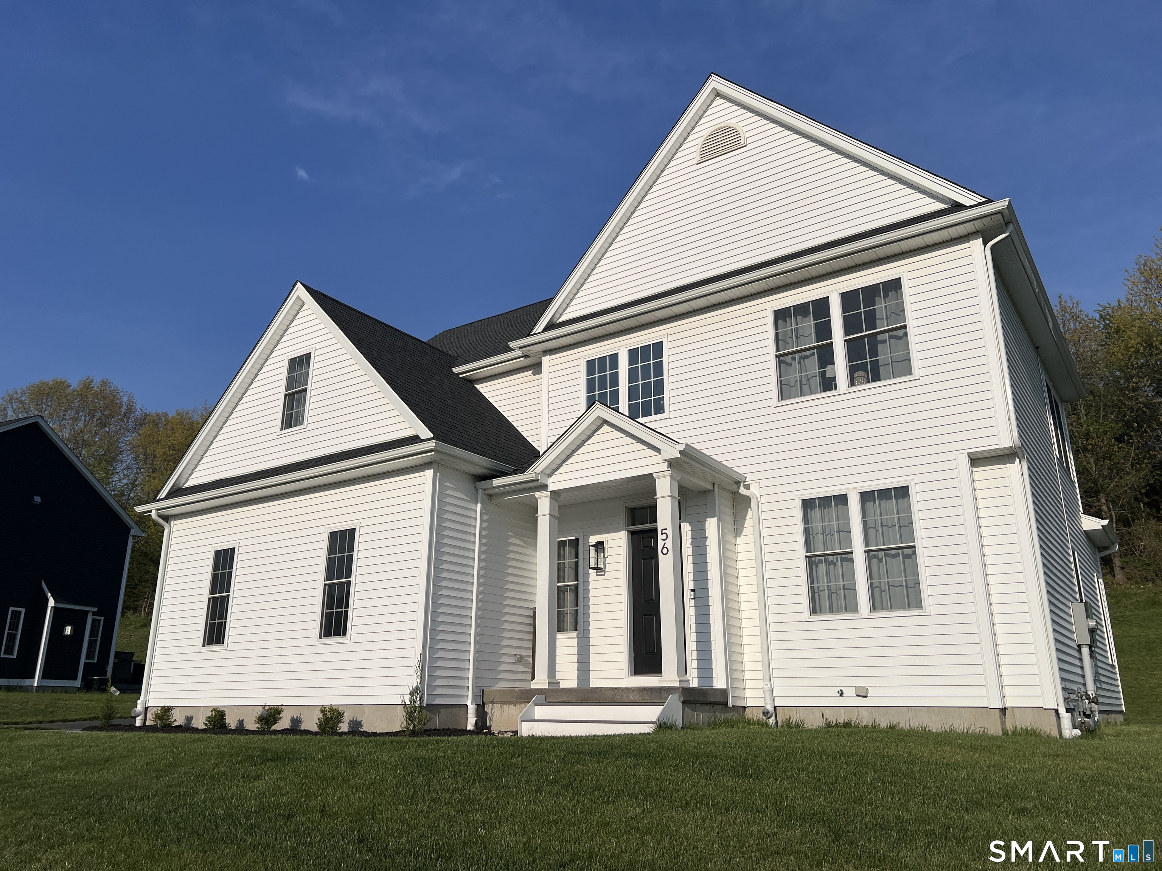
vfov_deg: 53.1
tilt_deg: +17.1
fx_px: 873
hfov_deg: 67.3
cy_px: 436
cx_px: 581
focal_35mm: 26
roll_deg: -0.3
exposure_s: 1/12658
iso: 50
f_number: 1.5
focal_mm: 5.7
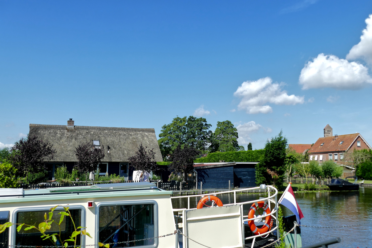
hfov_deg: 57.2
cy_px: 124
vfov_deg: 40.0
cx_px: 186
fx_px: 341
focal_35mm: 33
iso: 125
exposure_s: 1/1600
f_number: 3.5
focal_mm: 11.9
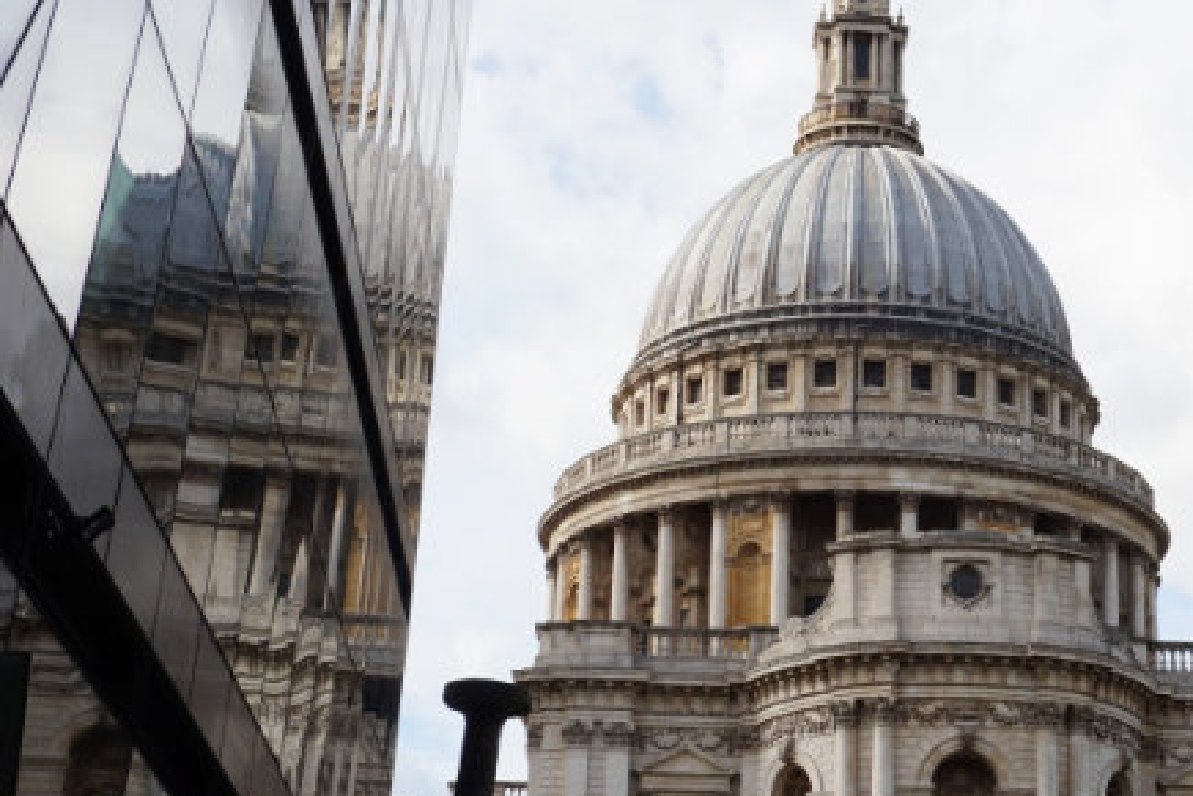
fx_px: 2648
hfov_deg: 25.1
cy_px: 357
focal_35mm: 80
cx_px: 900
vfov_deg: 17.1
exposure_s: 1/80
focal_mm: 29
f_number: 13
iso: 100
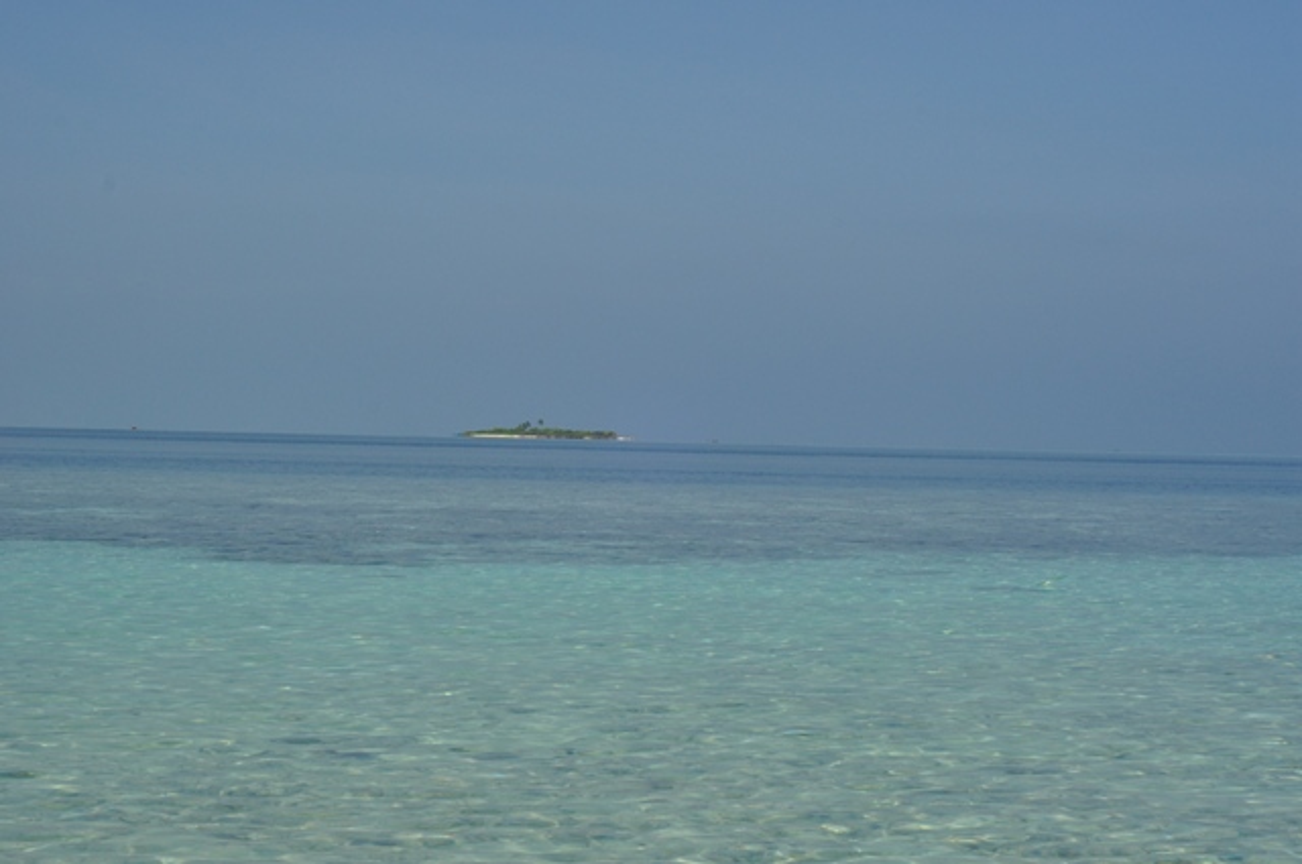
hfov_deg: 27.0
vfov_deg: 18.1
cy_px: 432
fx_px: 2709
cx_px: 651
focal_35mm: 75
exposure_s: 1/400
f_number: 11
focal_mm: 50
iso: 200
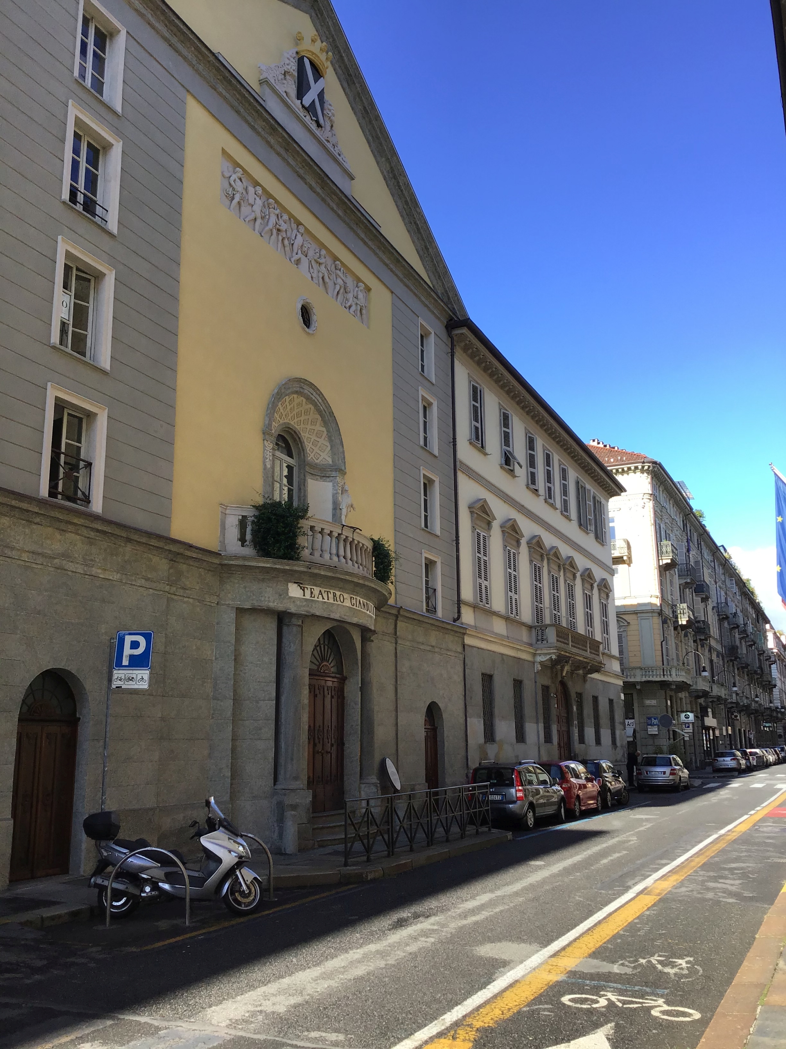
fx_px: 939
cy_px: 524
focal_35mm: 31
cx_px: 393
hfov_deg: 45.4
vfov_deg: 58.4
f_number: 2.4
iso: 25
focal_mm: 3.3
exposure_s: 1/413
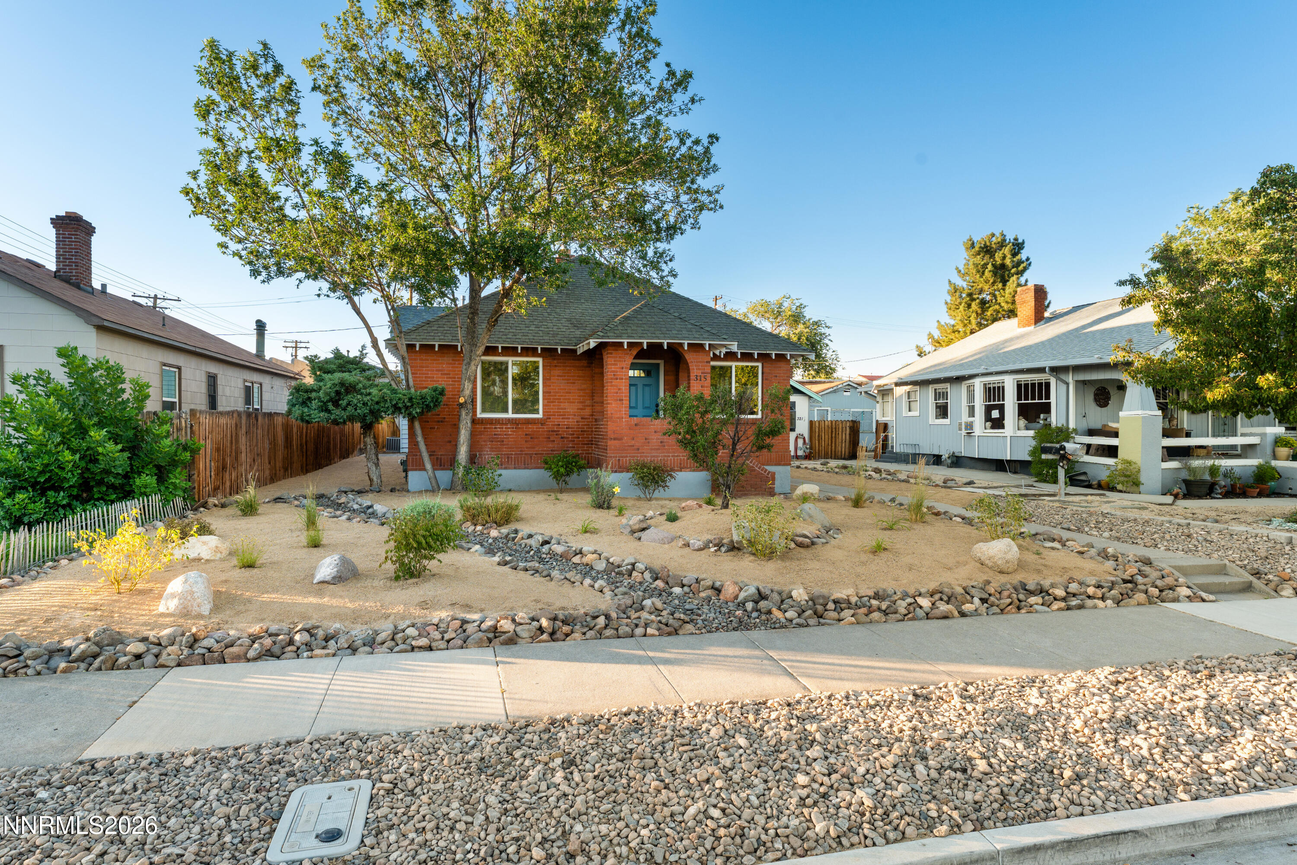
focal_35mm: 20
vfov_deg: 63.2
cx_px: 648
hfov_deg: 85.4
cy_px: 432
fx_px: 702
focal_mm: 19.5
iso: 100
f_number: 9
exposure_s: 1/30
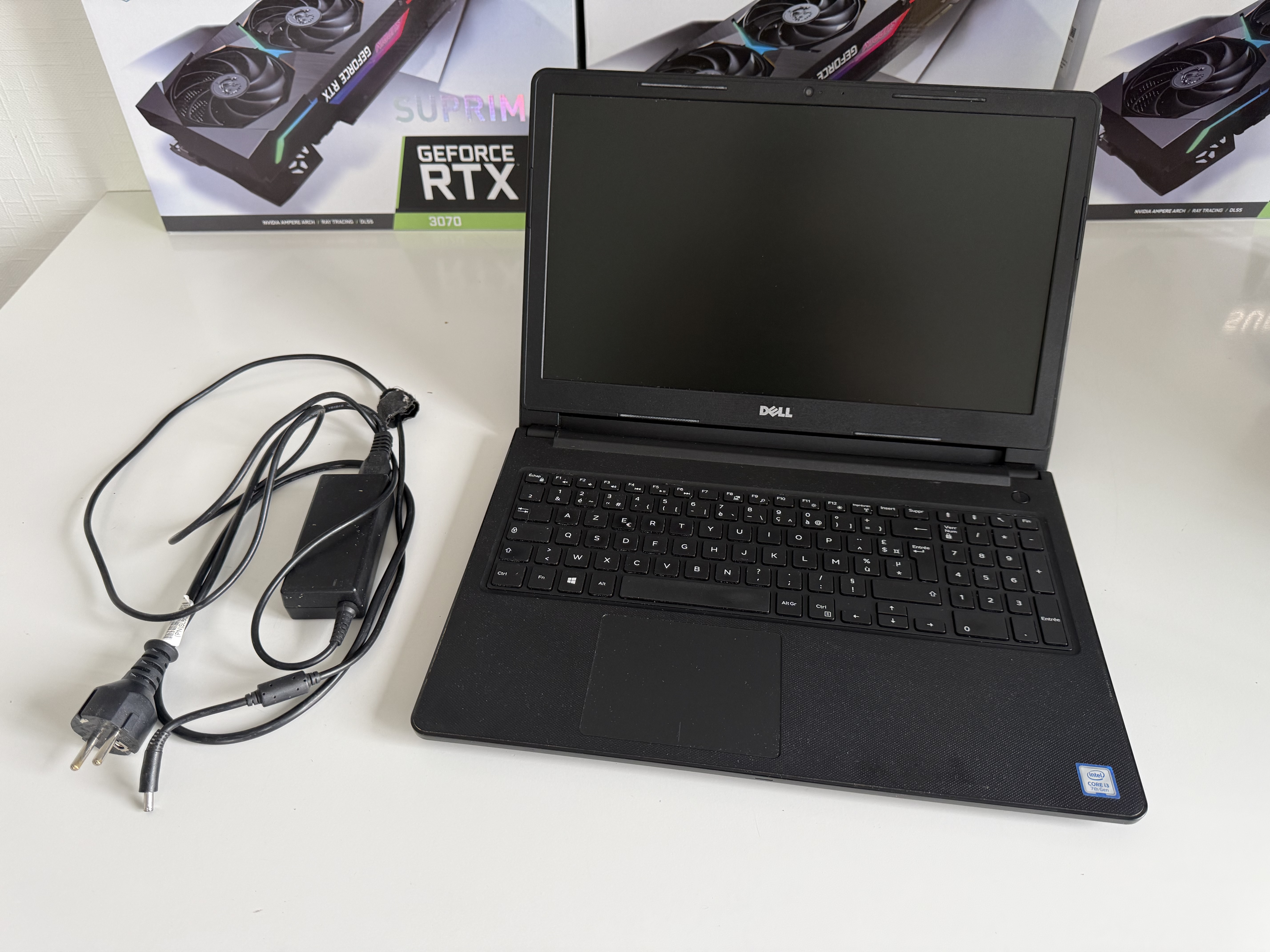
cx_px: 635
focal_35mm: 24
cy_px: 476
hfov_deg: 71.6
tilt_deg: -41.0
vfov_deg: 56.8
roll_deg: -0.7
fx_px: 881
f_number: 1.78
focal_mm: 6.76
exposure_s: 1/104
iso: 200
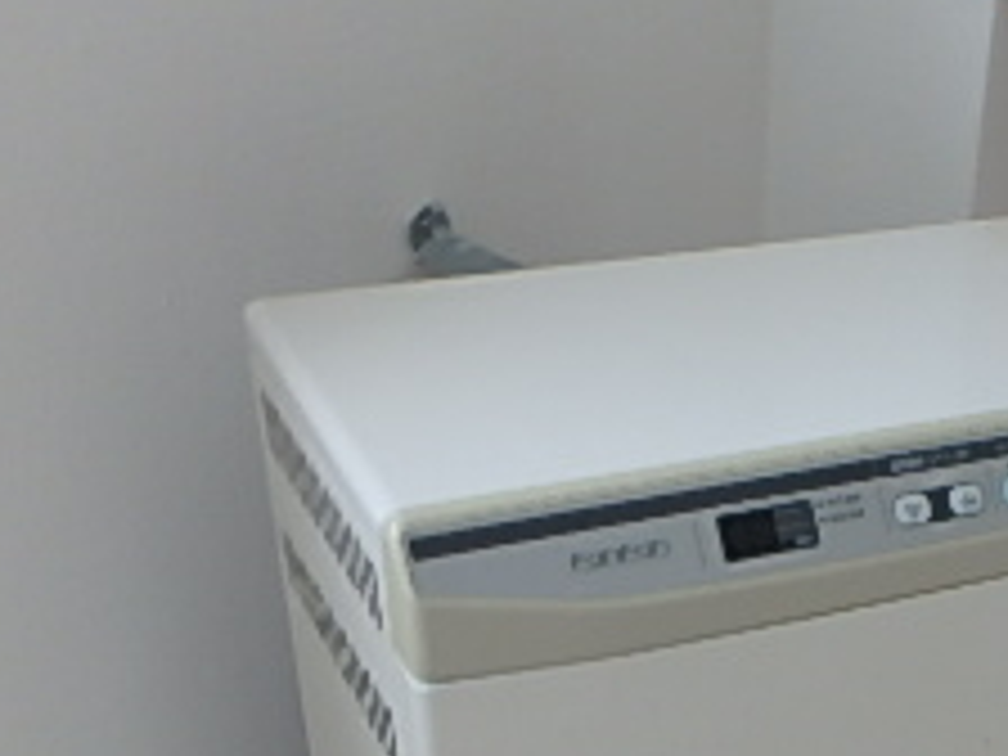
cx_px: 990
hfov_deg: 30.1
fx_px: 1747
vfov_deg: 22.4
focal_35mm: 60
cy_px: 918
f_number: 3.5
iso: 125
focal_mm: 3.7
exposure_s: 1/60
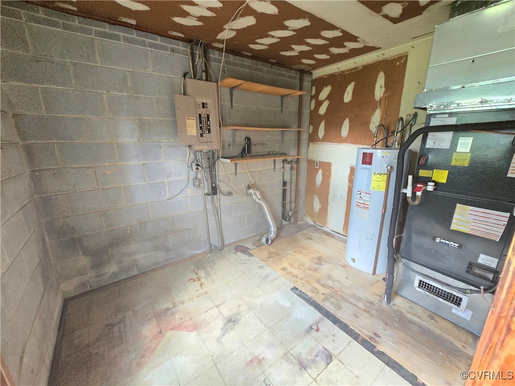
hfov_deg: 106.2
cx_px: 258
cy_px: 193
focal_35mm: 13
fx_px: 193
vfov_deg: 89.9
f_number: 2.2
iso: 1000
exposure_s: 1/60
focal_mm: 2.2
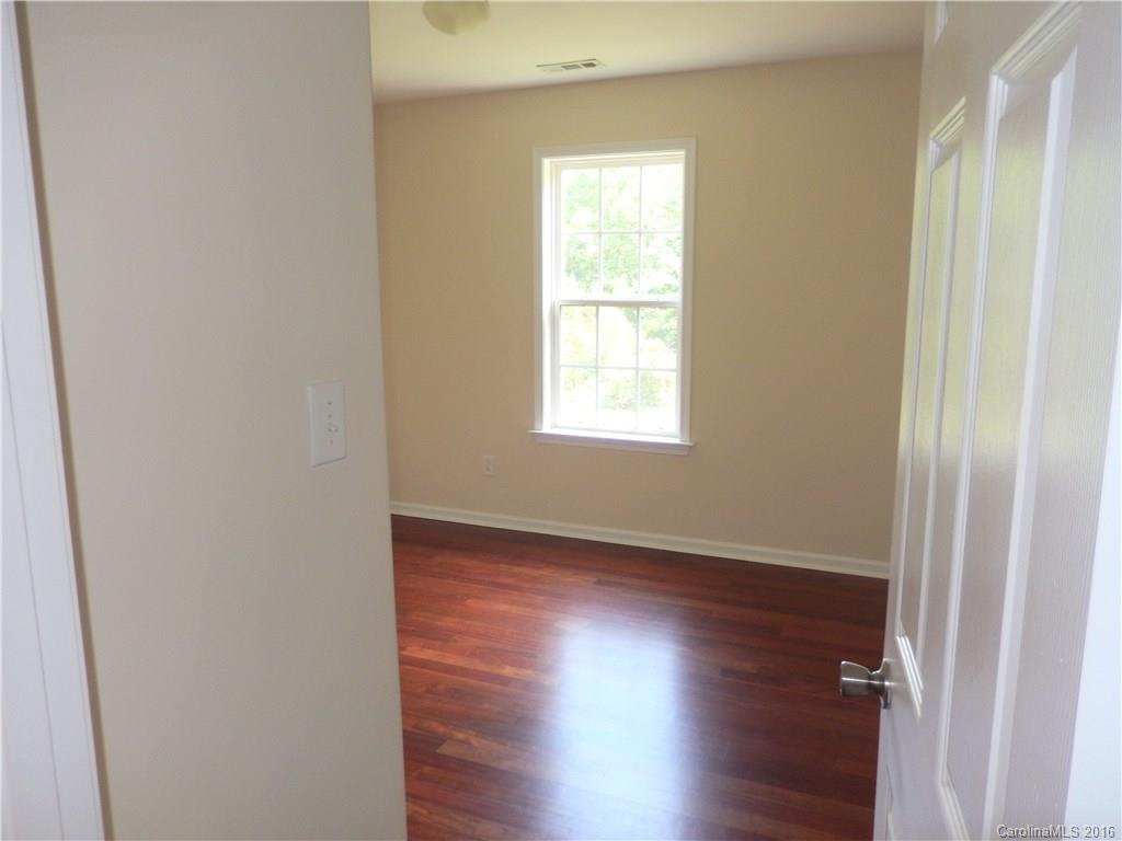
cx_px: 561
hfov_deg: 69.4
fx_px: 810
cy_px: 420
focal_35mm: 25
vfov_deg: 54.9
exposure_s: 1/30
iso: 140
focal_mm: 4.5
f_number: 3.4
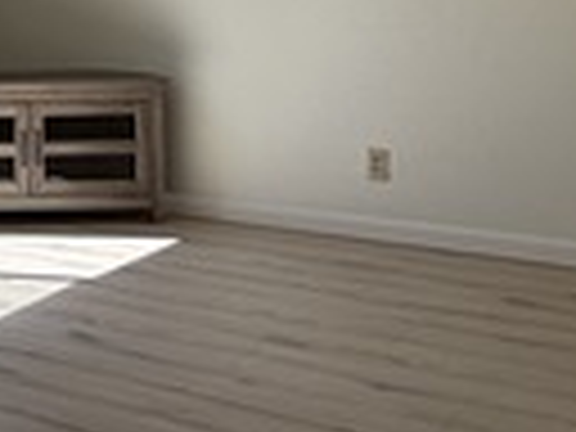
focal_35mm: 73
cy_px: -45
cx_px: -304
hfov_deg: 21.9
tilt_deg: -0.1
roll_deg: +0.4
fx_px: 1215
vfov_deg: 19.3
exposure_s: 1/502
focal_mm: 2.22
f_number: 2.2
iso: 64
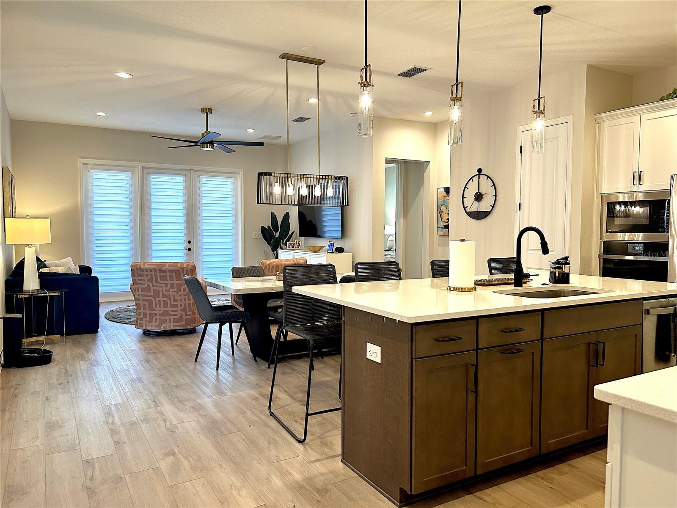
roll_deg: -0.7
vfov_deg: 53.1
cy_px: 254
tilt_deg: -3.0
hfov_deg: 67.3
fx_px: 508
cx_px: 338
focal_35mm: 26
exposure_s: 1/120
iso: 125
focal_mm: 5.7
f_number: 1.5
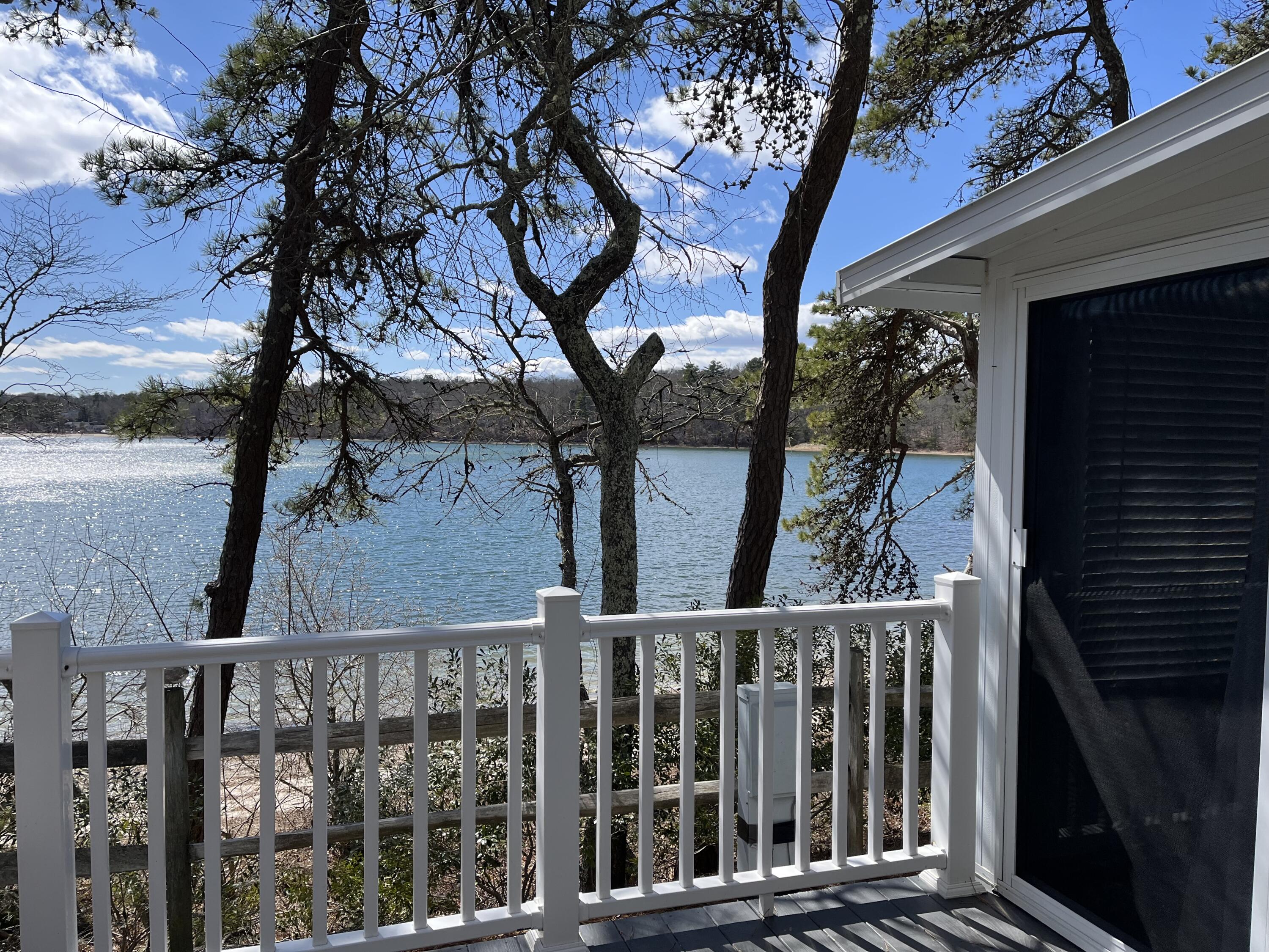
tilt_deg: -3.1
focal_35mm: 26
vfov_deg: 53.1
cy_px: 476
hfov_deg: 67.3
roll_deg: -0.2
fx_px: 953
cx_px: 634
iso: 50
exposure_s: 1/3413
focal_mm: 5.1
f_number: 1.6
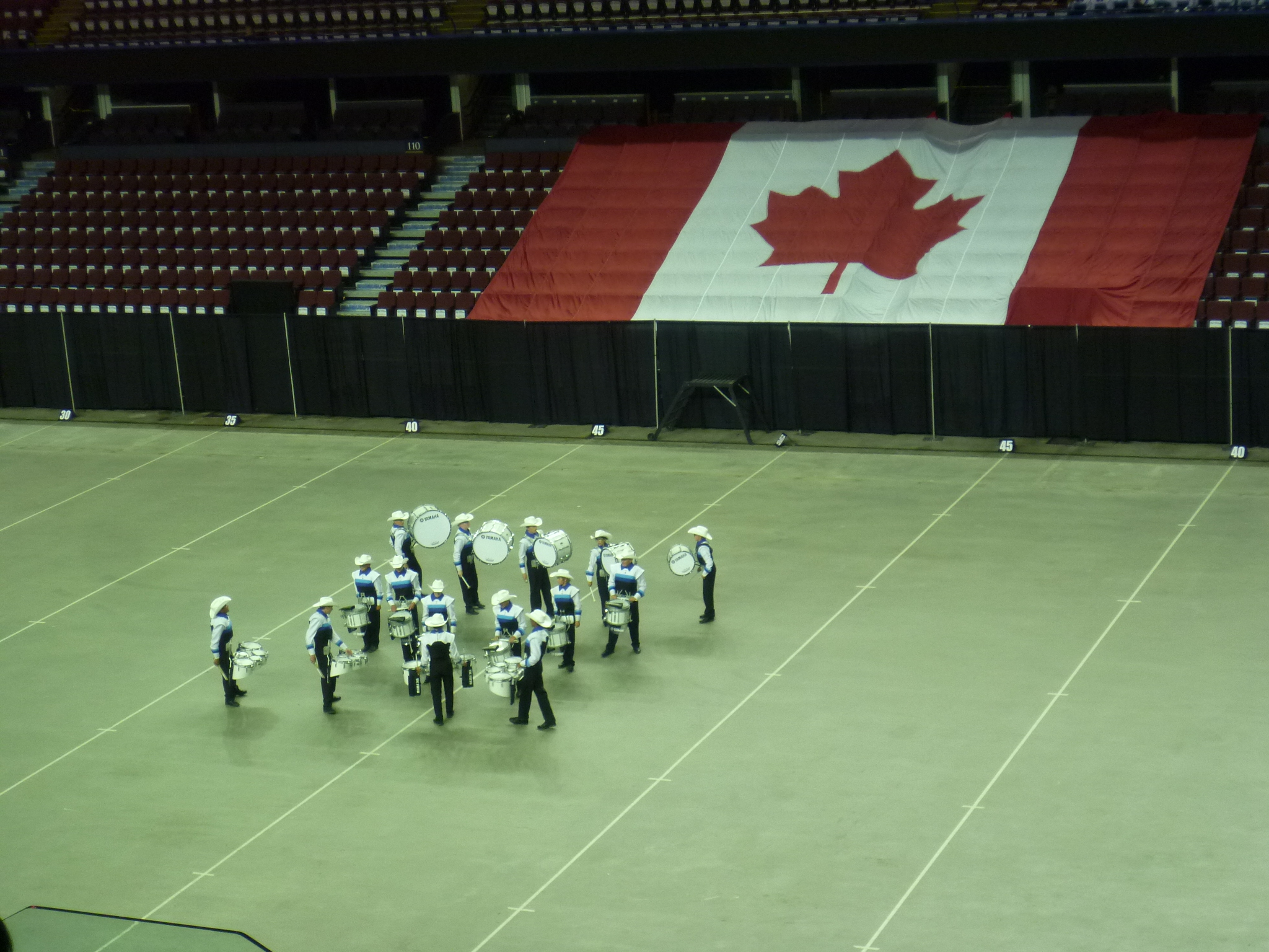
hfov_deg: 25.3
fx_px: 2823
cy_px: 476
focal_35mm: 77
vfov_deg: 19.1
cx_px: 634
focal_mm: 13.7
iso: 250
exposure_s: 1/60
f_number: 4.7
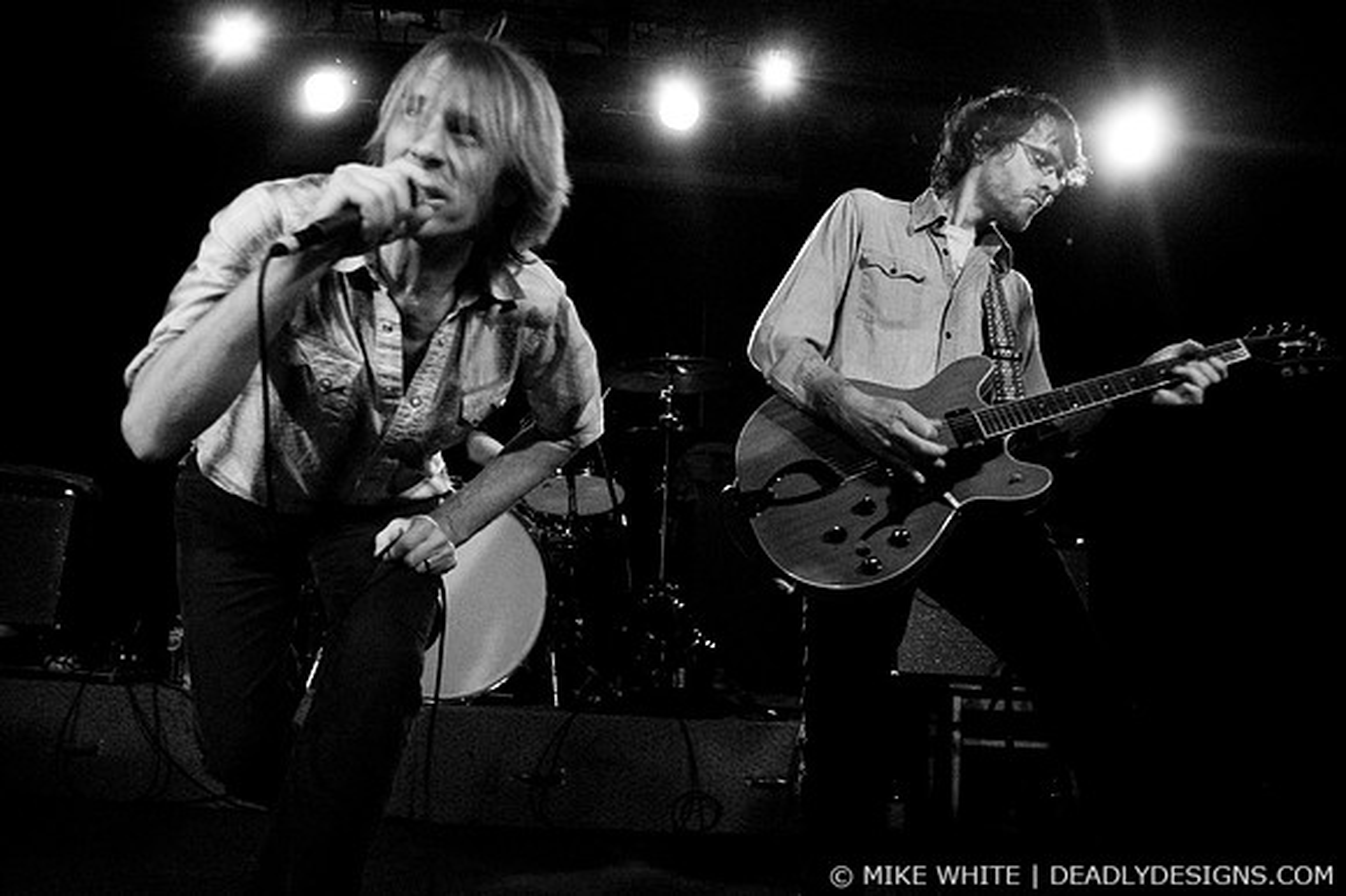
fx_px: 1121
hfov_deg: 62.0
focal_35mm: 30
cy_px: 448
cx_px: 673
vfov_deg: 43.6
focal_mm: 20
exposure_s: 1/100
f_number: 3.2
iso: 800
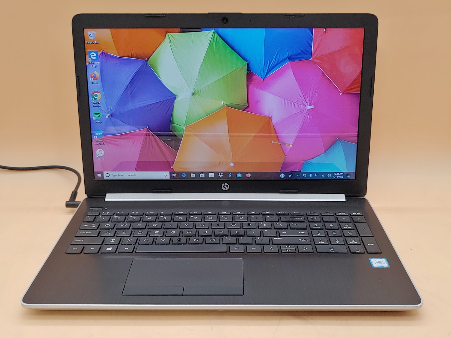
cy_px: 169
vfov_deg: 35.1
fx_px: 534
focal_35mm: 41
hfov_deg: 45.8
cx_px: 226
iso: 50
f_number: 1.8
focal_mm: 4.36
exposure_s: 1/80
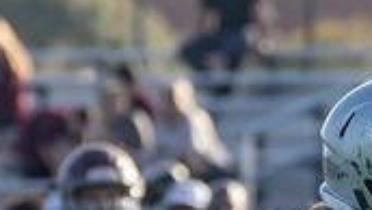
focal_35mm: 1248
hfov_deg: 1.7
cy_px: 324
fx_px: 12318
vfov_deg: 1.0
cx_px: 369
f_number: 8
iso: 800
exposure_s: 1/1250
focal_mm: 262
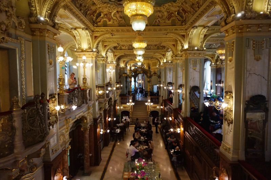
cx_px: 136
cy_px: 90
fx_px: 181
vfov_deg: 53.1
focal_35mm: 24
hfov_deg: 73.8
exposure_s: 1/60
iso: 2000
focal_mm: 16
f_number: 4
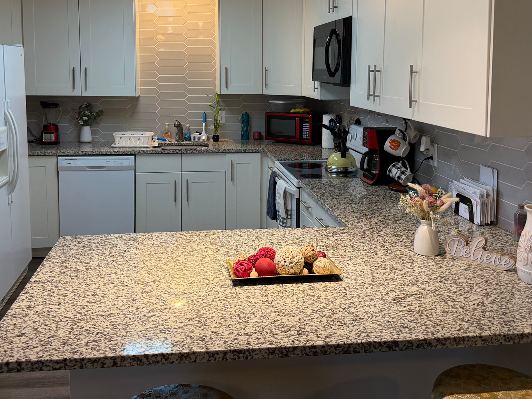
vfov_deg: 39.1
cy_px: 129
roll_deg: +0.9
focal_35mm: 36
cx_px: 247
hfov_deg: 51.3
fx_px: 553
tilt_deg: -6.9
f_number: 1.78
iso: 200
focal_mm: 6.76
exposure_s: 1/120
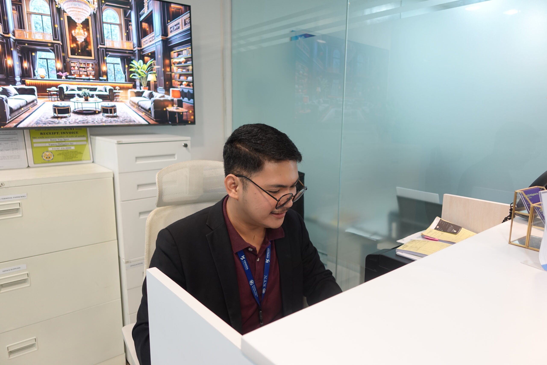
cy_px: 182
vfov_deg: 53.1
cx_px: 274
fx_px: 365
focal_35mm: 24
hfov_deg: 73.7
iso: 125
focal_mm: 9.4
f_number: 1.8
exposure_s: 1/30
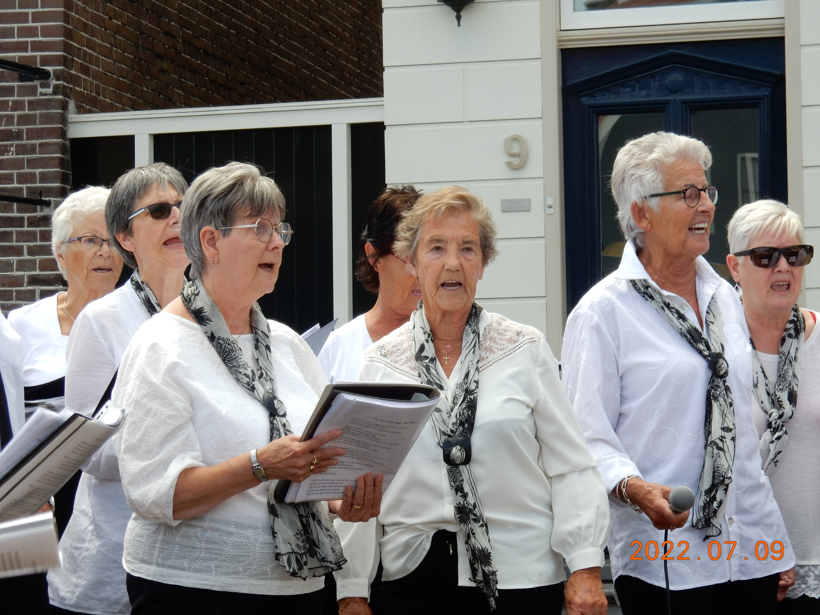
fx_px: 3293
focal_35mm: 139
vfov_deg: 10.7
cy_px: 308
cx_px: 410
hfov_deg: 14.2
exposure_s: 1/200
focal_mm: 24.7
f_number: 6
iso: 125
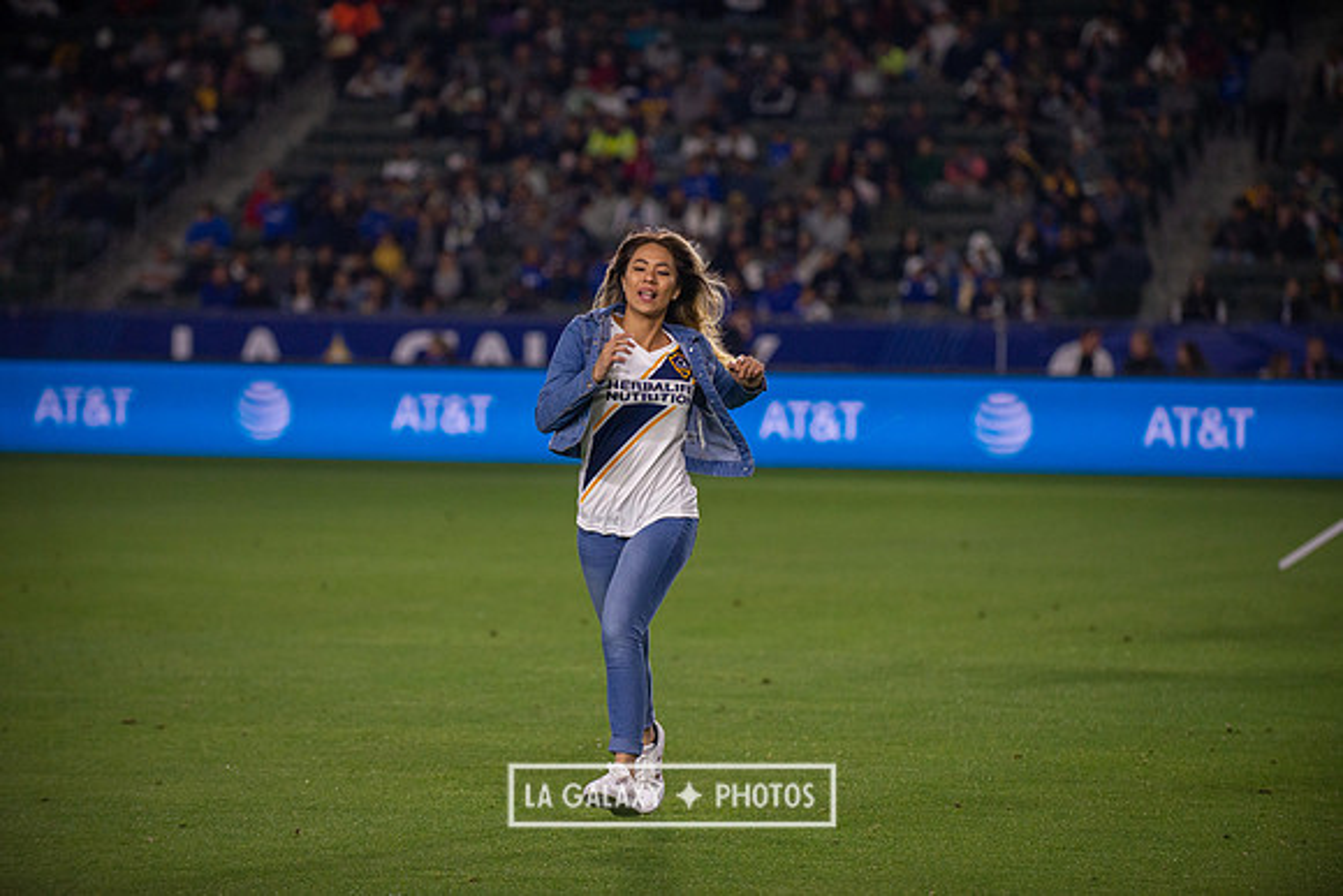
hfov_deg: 13.2
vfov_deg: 8.9
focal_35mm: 155
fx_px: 5783
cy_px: 448
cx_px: 672
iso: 1600
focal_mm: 155
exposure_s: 1/2500
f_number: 2.8
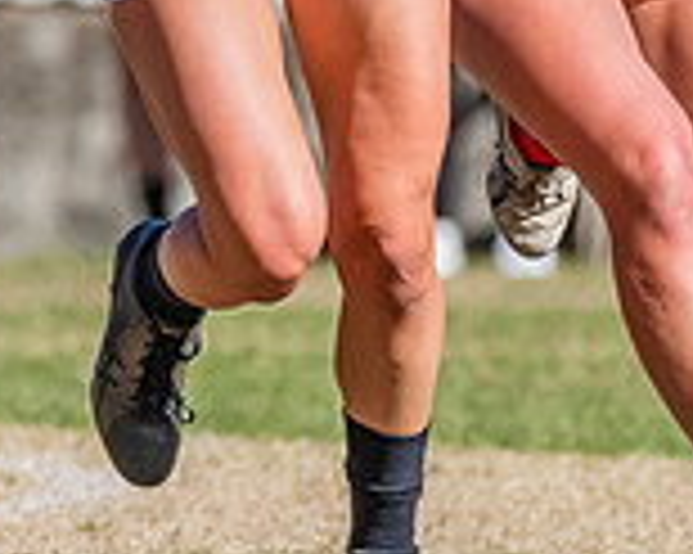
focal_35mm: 2501
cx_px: 177
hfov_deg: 0.8
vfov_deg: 0.6
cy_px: -158
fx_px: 51263
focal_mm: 450
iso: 800
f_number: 9
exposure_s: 1/1600
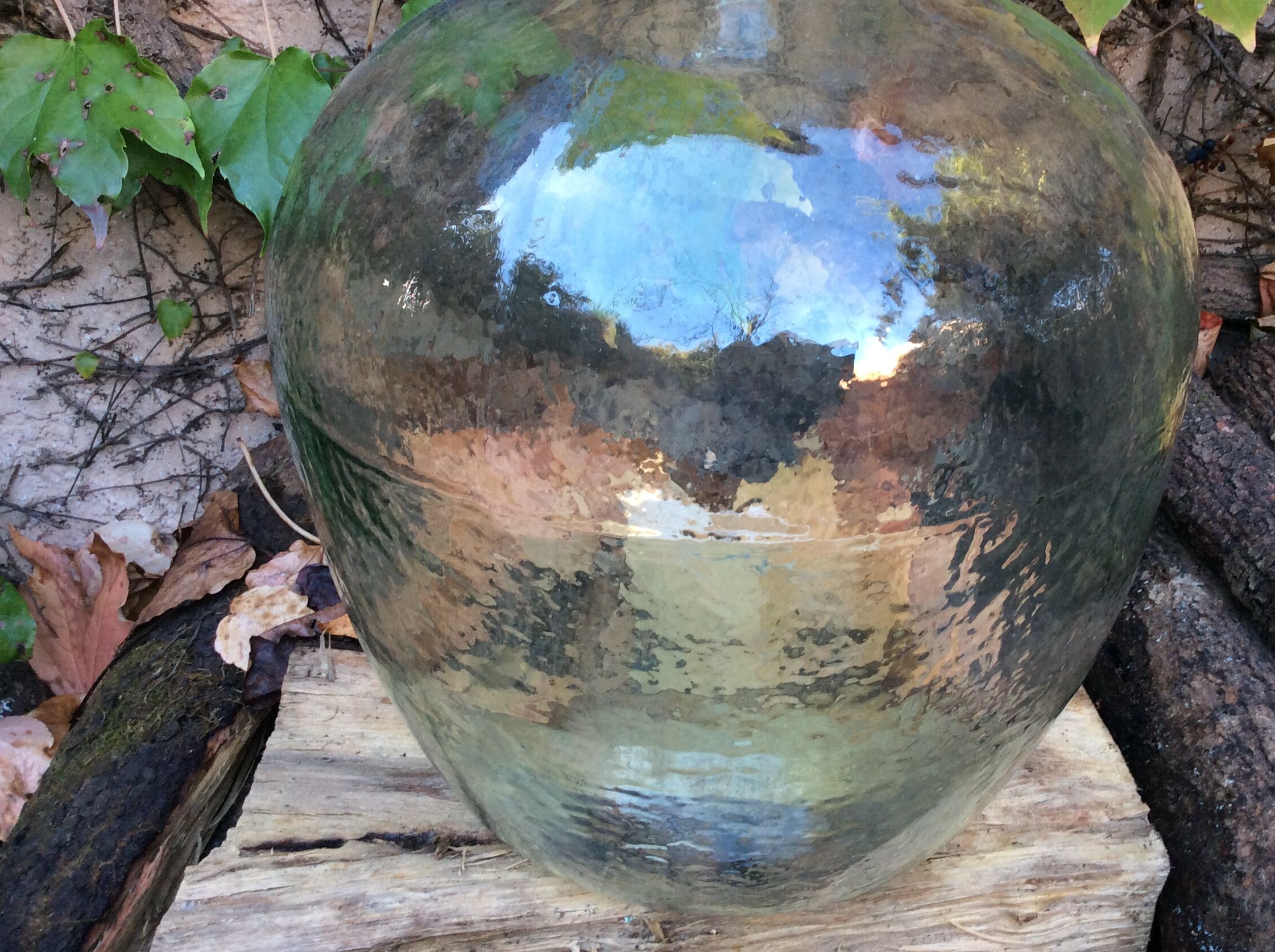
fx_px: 1361
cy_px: 412
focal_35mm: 37
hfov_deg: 50.1
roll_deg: -1.4
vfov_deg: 38.5
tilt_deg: -25.1
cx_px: 716
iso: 50
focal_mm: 3.3
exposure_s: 1/50
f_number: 2.4
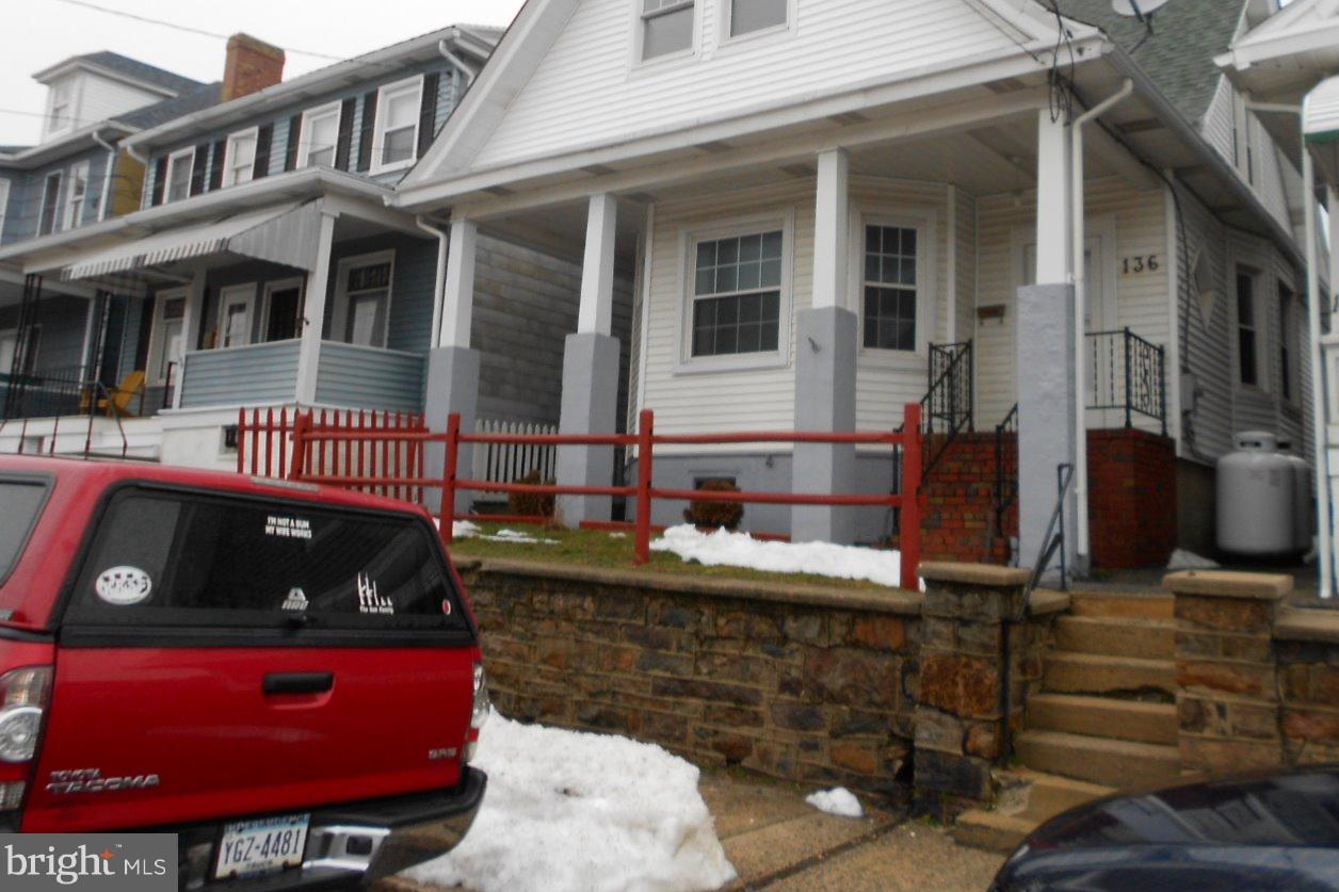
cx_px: 759
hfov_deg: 60.1
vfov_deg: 41.9
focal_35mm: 31
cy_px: 320
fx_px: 1153
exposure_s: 1/40
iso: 80
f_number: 3.2
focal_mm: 4.6
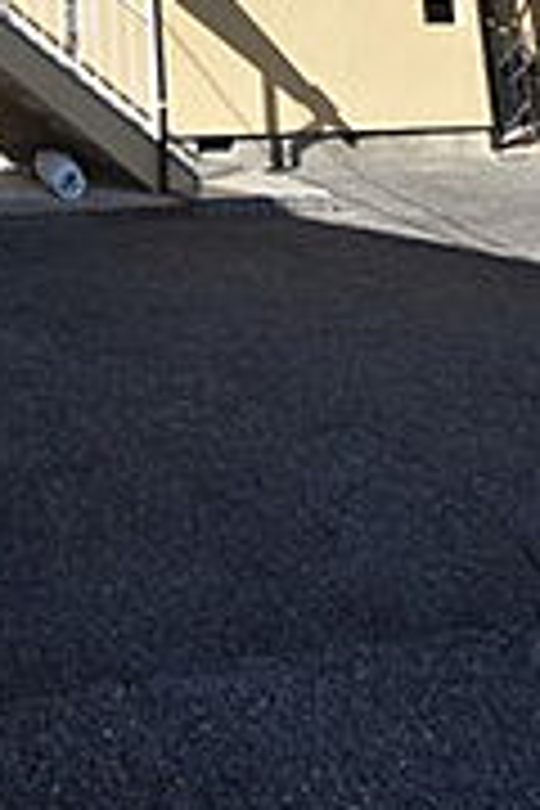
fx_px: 900
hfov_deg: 30.5
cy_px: -216
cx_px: -27
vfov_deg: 35.2
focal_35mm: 40
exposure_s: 1/250
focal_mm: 10
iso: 160
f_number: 8
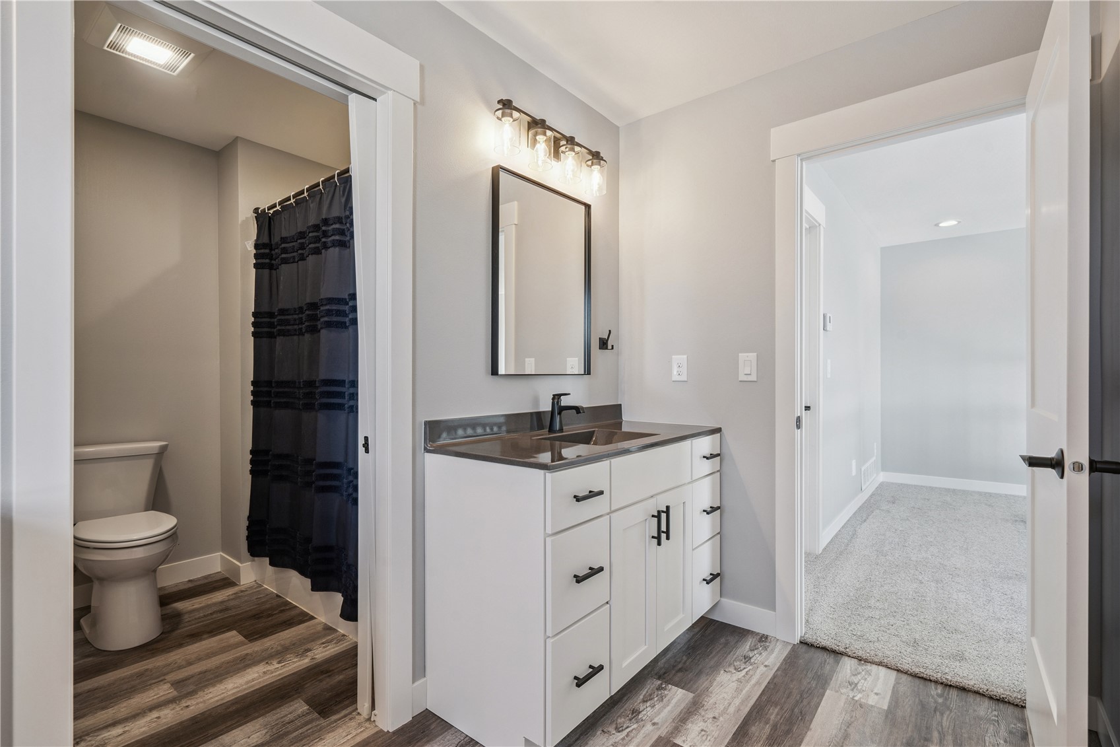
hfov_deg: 96.7
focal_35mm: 16
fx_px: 498
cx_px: 560
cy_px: 374
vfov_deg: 73.7
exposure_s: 1/30
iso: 400
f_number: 9
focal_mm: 16
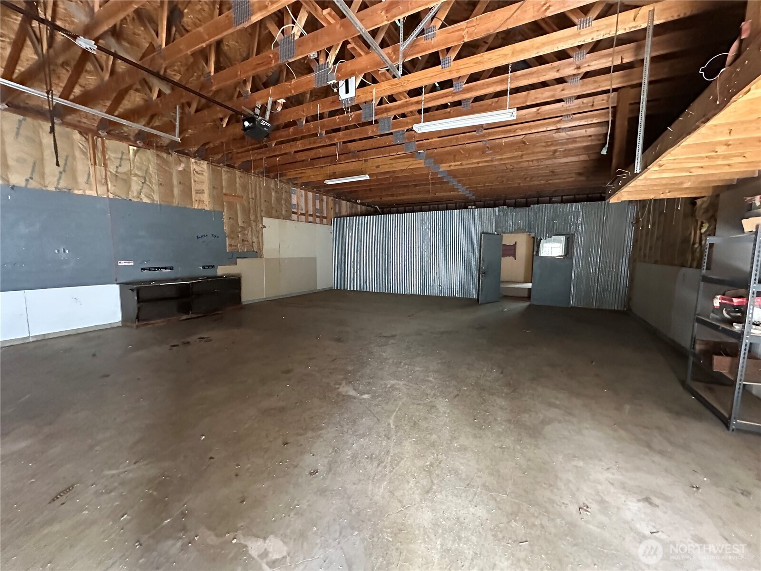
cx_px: 380
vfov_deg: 85.7
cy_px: 286
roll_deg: +0.0
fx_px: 308
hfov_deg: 102.1
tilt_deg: -5.8
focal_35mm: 14
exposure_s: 1/60
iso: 1250
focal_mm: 2.22
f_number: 2.2
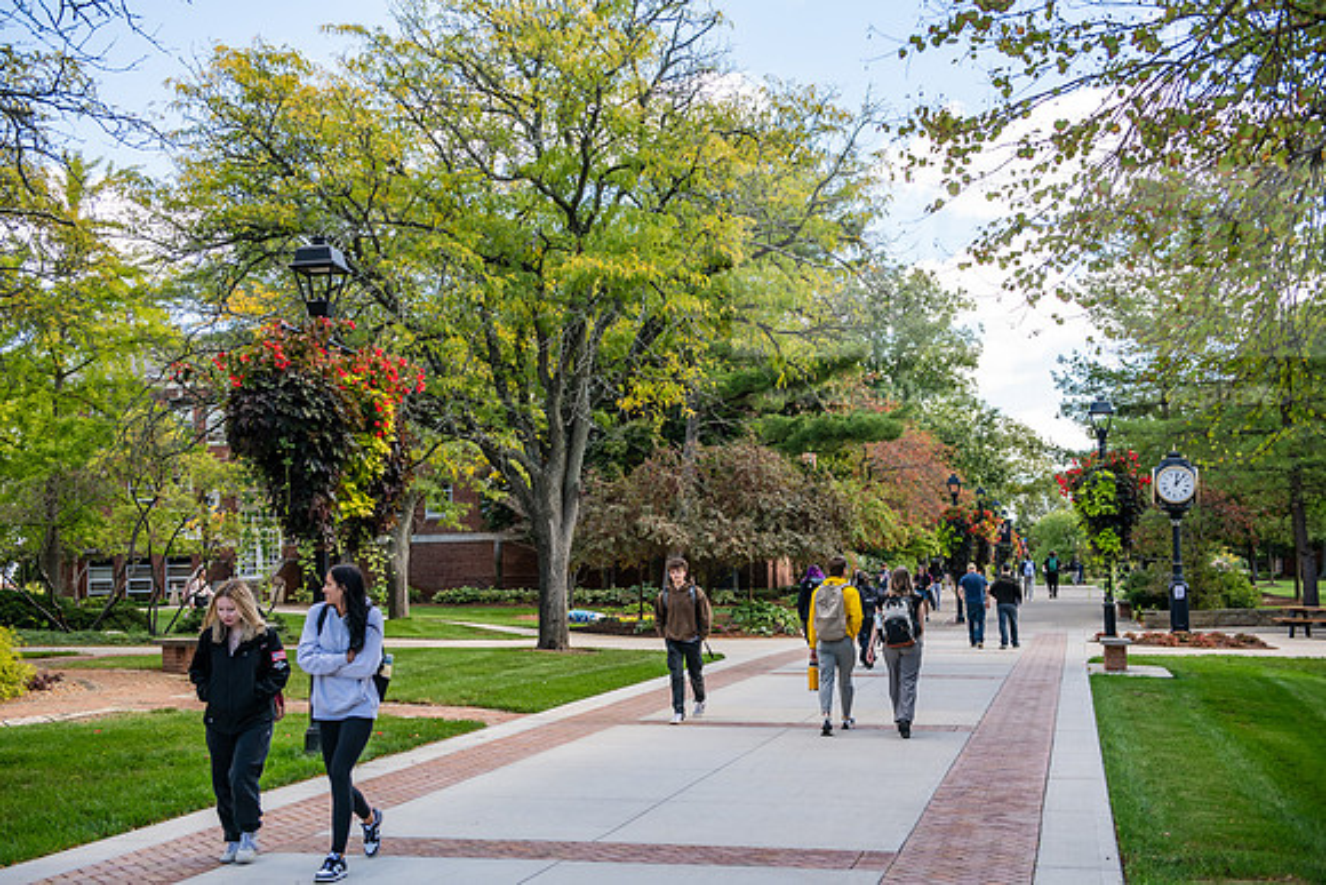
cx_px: 663
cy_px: 442
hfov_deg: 41.1
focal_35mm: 48
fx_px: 1768
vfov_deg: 28.1
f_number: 4
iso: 200
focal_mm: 48
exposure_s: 1/400
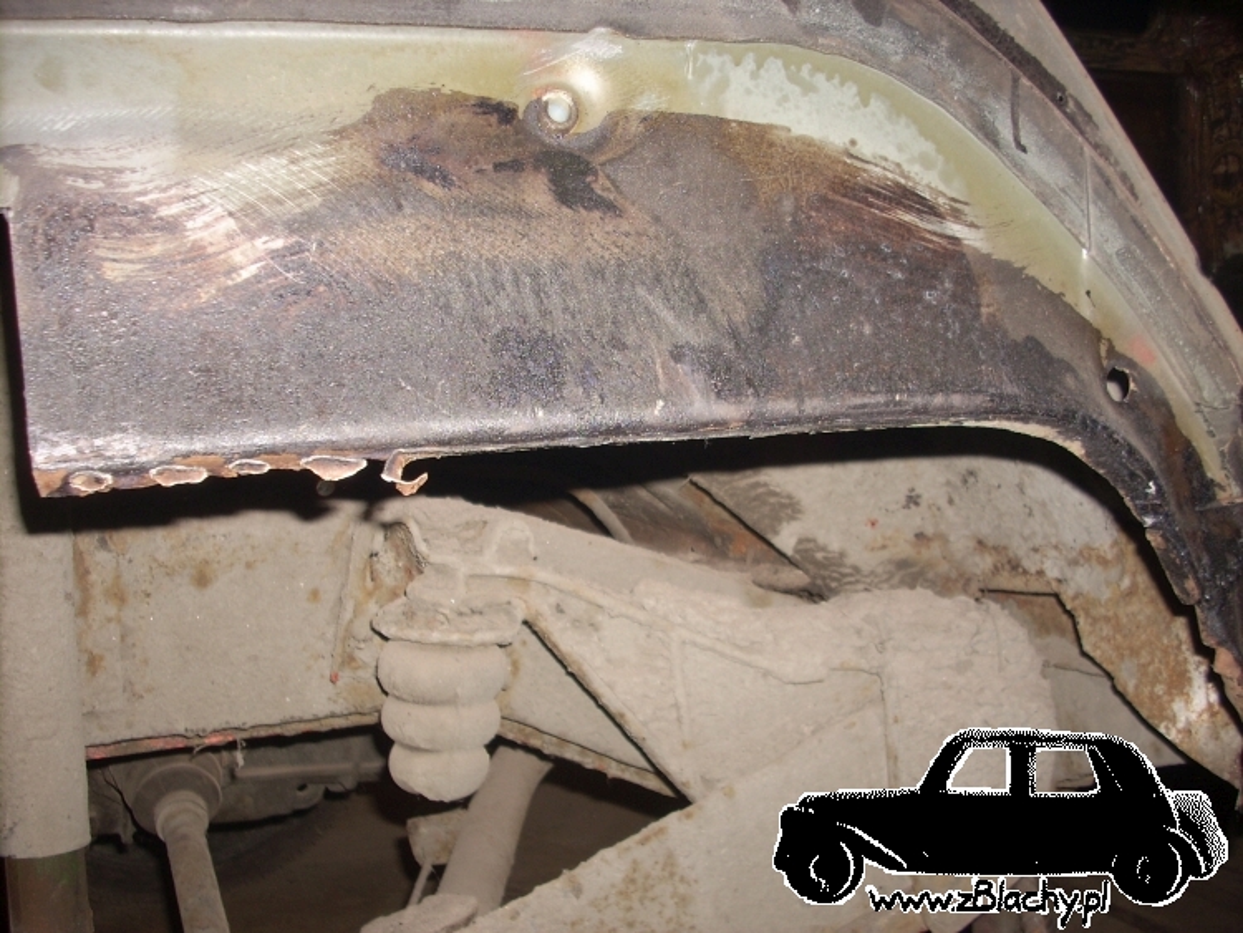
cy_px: 466
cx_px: 622
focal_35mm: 37
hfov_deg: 50.1
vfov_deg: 38.7
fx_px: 1329
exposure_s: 1/60
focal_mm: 6.2
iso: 64
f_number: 2.8
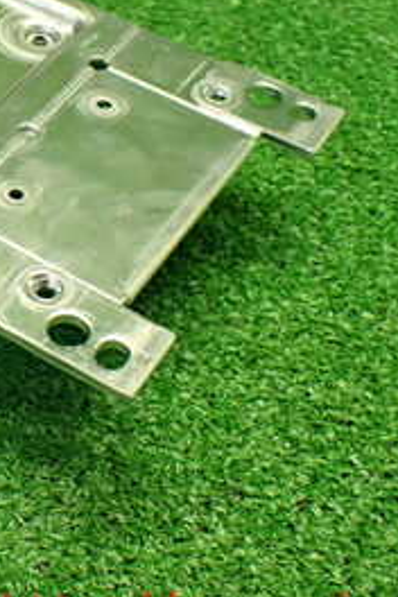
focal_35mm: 71
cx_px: -165
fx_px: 1177
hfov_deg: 17.6
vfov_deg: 28.0
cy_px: 136
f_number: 2.3
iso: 640
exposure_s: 1/125
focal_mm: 5.4
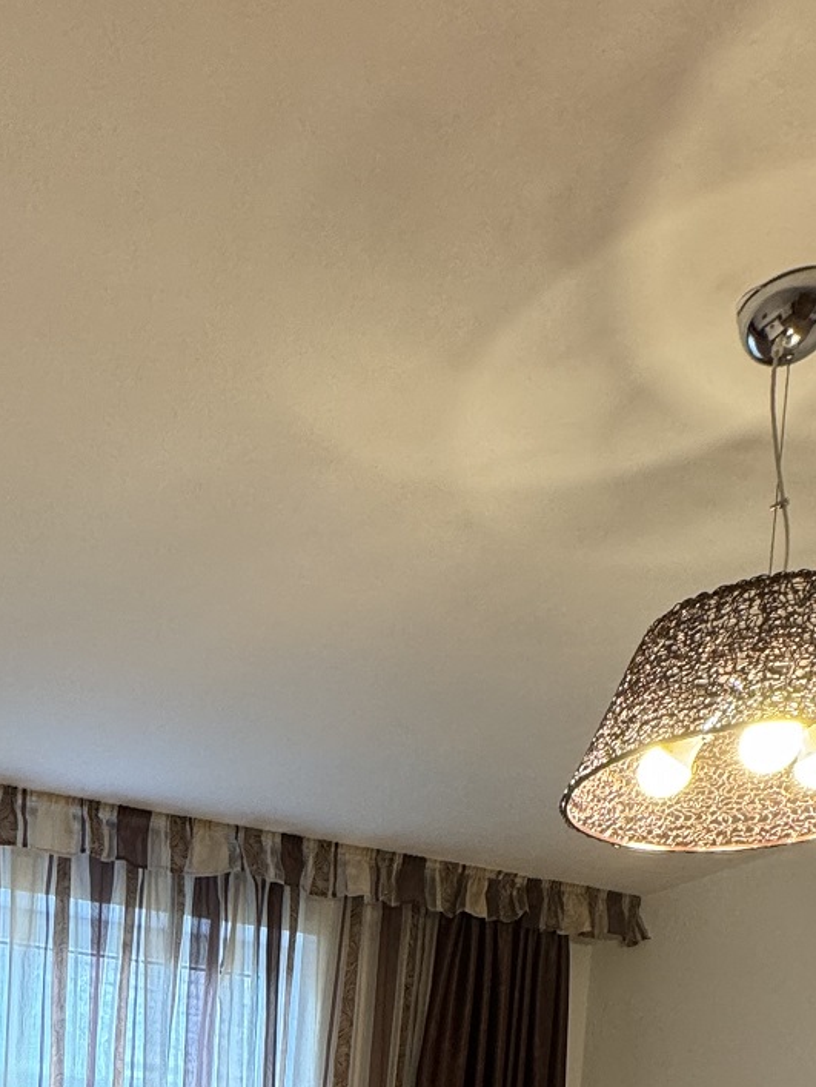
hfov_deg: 35.2
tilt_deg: -5.1
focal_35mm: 38
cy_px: 1325
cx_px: 55
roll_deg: -3.6
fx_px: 1193
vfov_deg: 36.7
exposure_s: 1/50
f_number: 2.2
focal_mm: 2.22
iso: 250
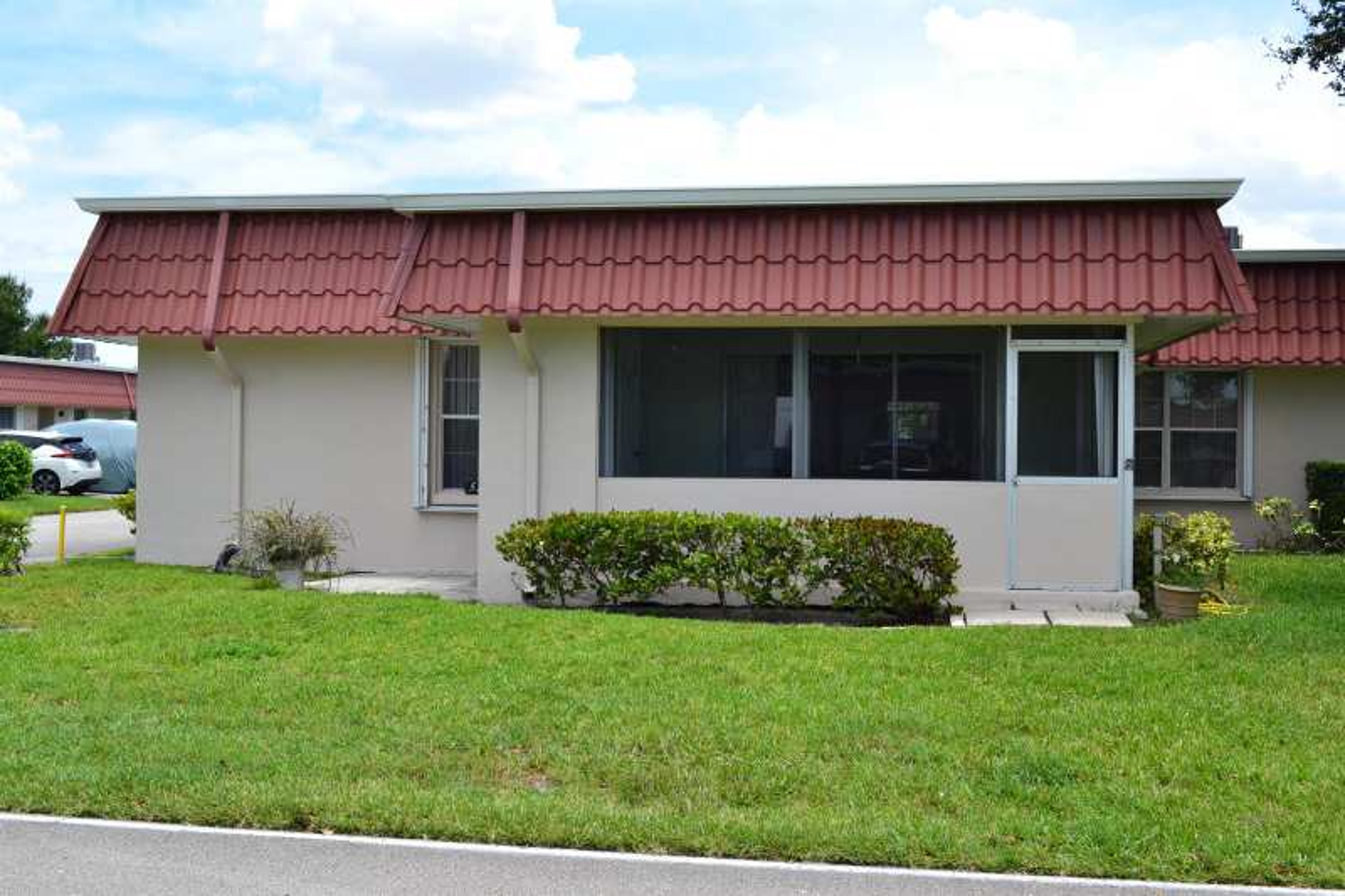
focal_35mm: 39
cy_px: 448
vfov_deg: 34.2
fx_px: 1457
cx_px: 672
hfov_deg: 49.6
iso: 400
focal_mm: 26
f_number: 11
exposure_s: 1/400
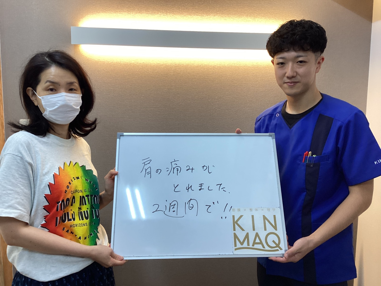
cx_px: 190
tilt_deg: -5.5
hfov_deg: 58.4
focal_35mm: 31
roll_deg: +0.0
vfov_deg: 45.4
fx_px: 341
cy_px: 143
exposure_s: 1/60
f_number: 2.4
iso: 100
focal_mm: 3.3
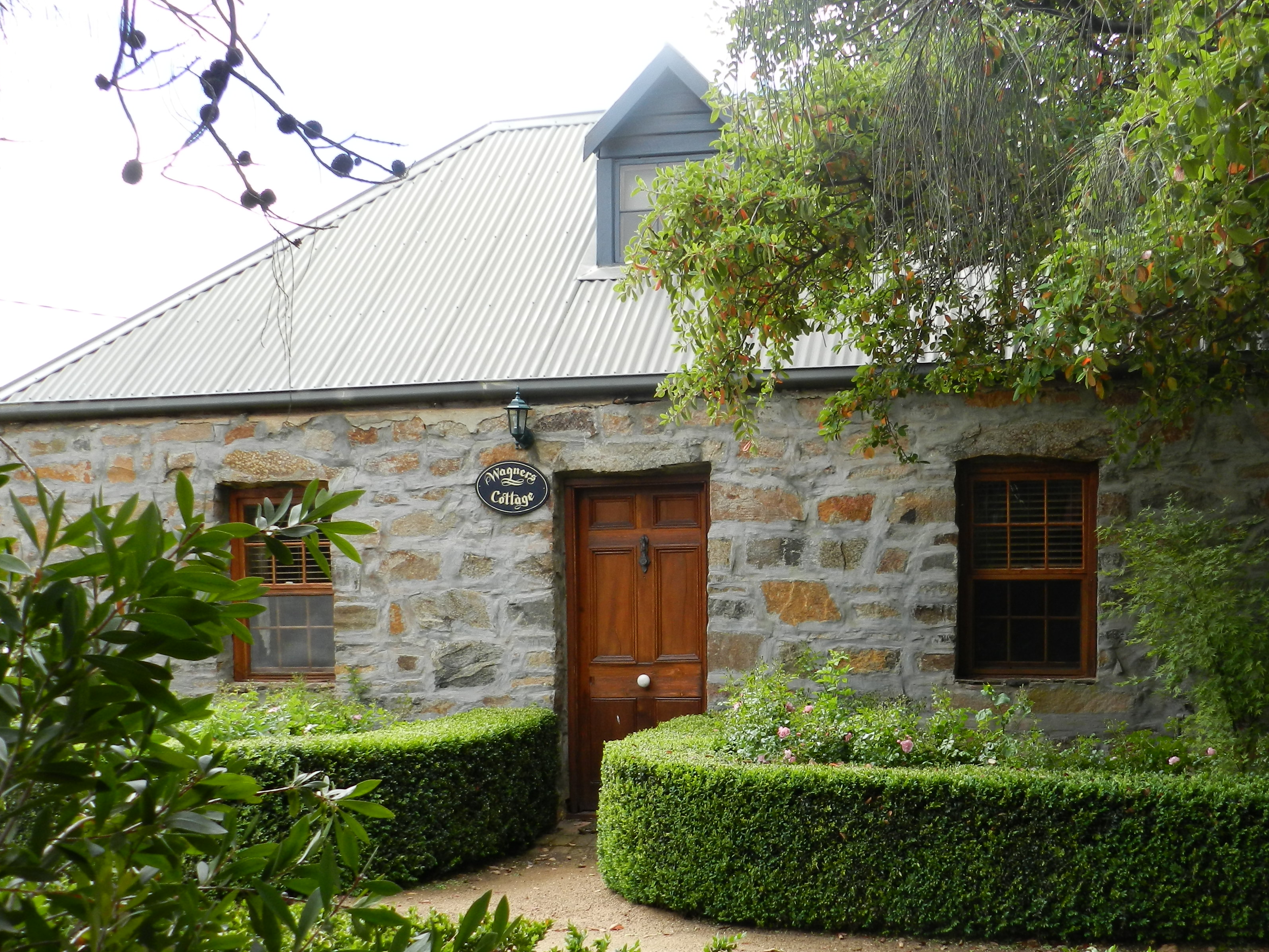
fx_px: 1466
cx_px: 743
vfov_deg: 35.8
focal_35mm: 40
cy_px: 568
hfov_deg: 46.6
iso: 160
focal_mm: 5.6
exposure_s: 1/400
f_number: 3.7
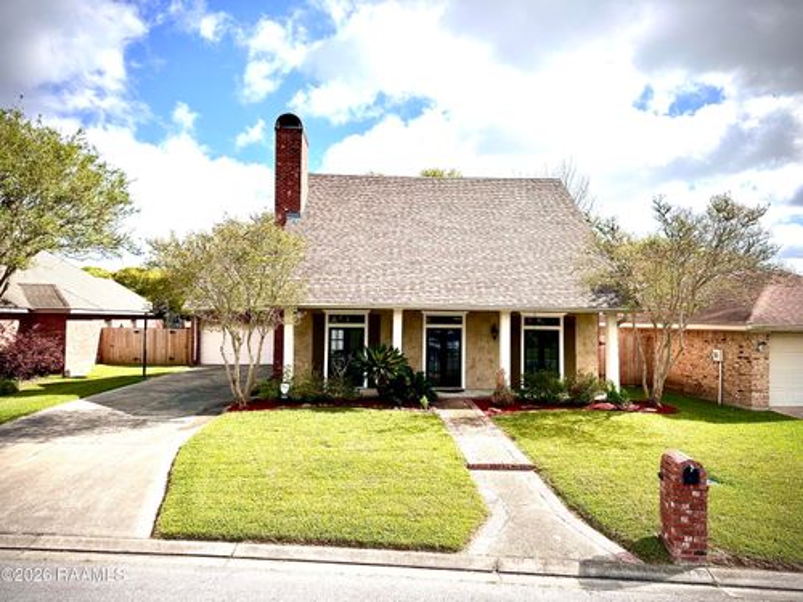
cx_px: 402
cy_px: 301
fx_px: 557
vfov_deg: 56.8
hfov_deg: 71.6
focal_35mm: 24
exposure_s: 1/5525
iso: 80
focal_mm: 6.86
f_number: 1.78
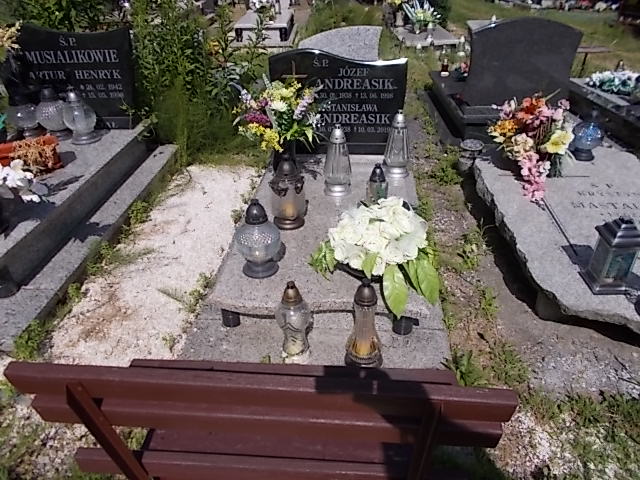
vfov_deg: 53.1
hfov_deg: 67.3
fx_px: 481
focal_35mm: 26
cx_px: 320
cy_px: 240
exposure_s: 1/320
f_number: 8
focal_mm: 4.6
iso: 80
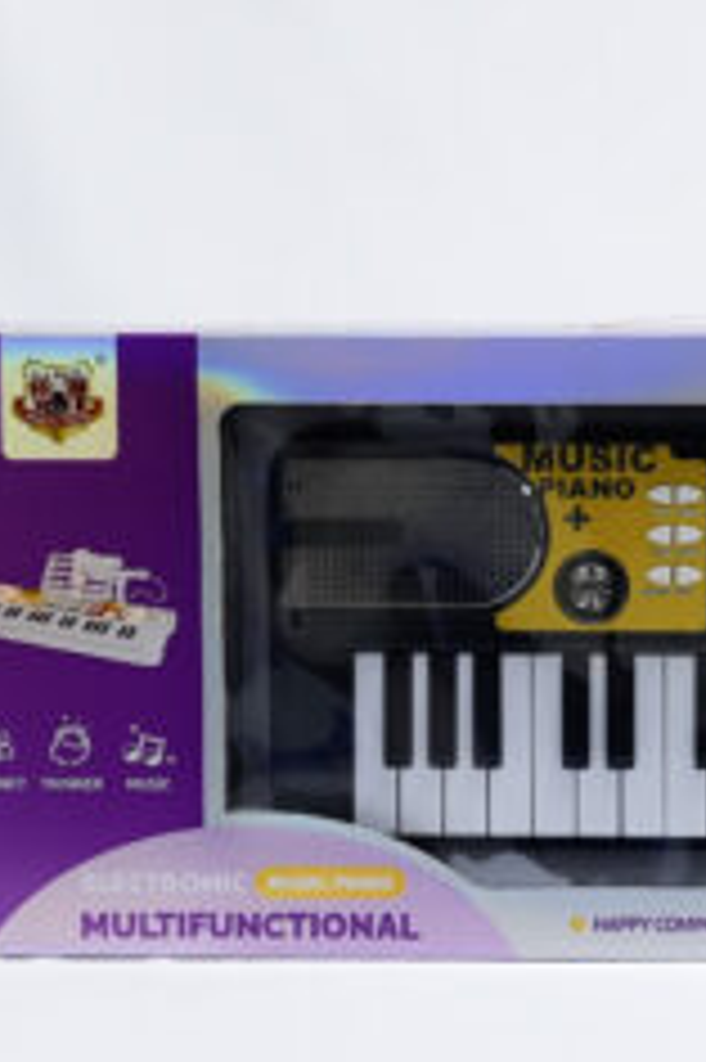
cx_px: 706
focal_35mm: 122
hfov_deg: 11.1
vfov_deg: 16.8
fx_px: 3594
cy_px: 484
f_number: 10
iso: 3200
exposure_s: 1/125
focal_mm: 48
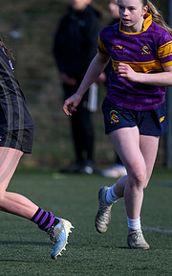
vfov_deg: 1.8
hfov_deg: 1.1
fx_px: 8753
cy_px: 176
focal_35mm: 1167
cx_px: -107
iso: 200
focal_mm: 400
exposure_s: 1/2000
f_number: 3.2
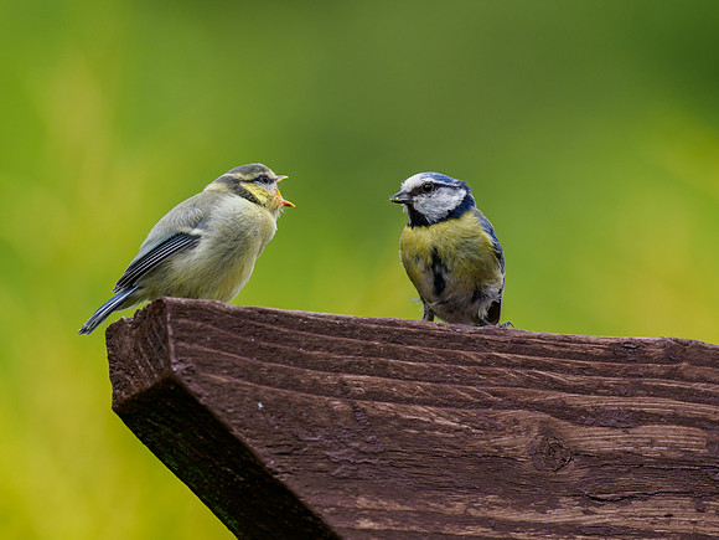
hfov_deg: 2.6
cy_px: 235
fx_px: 16098
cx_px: 255
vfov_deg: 1.9
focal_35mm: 775
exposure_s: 1/1250
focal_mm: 300
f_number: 4.5
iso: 320
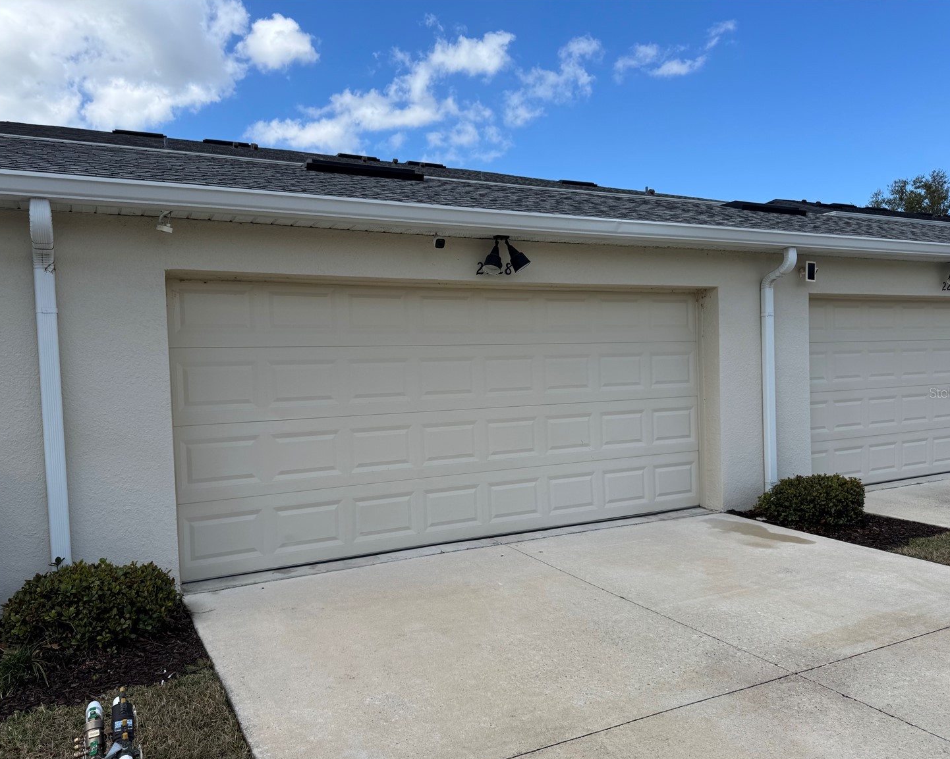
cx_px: 464
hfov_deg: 66.0
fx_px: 731
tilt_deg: -1.2
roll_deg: +2.1
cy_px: 392
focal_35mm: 26
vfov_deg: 54.9
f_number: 1.78
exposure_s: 1/4310
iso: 80
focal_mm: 6.76
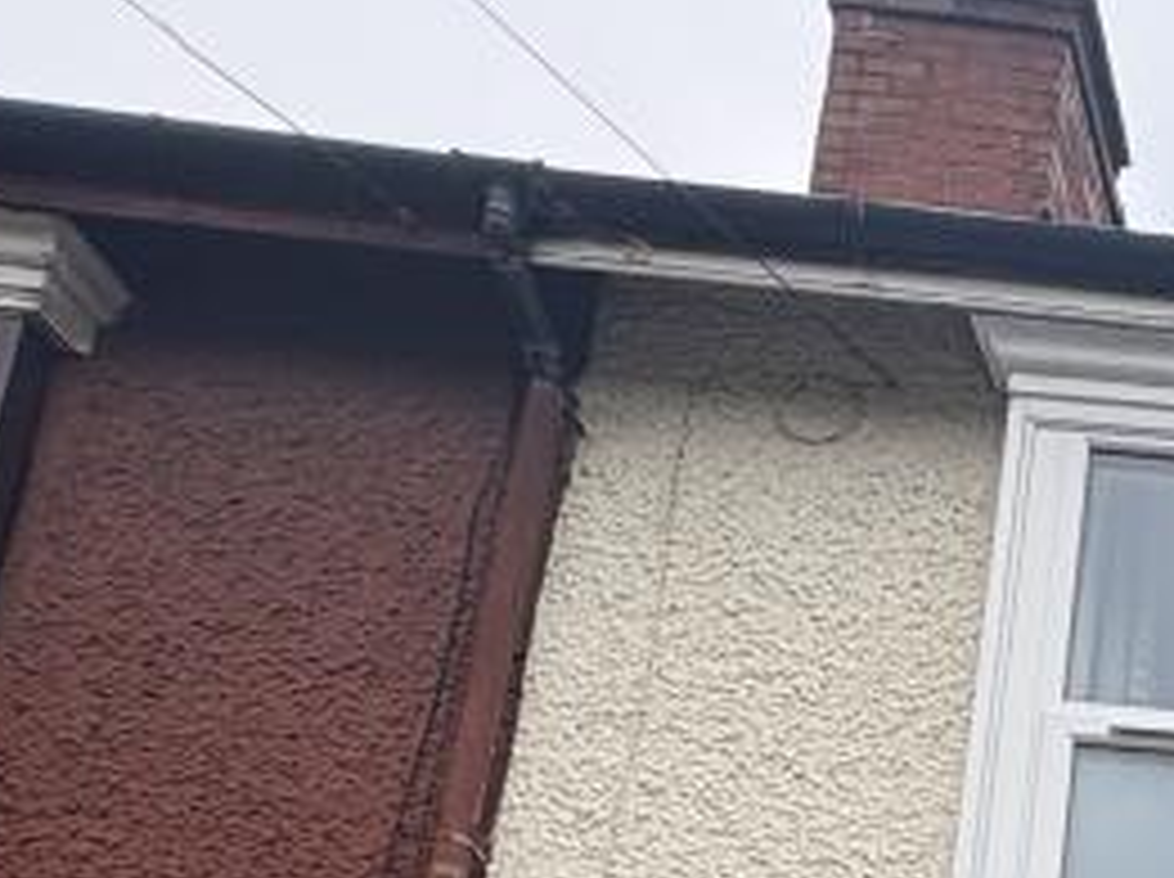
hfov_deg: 26.2
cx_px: 1732
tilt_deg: +12.1
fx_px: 1863
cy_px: 1540
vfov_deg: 20.0
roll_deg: +0.4
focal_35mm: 55
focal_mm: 2.22
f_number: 2.2
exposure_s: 1/453
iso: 40
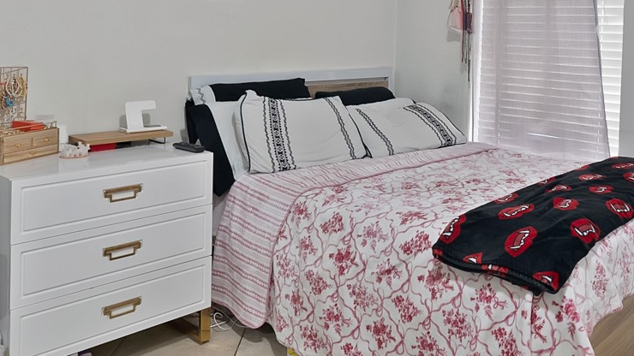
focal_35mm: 34
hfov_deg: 55.7
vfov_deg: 32.9
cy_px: 35
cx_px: 463
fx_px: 571
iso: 640
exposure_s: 1/2
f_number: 9
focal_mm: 12
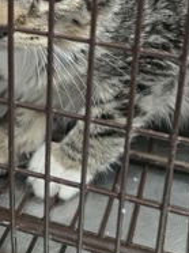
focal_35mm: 52
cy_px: -20
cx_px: 105
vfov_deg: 32.7
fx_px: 379
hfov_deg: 28.0
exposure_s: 1/120
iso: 640
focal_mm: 5.4
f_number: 1.8
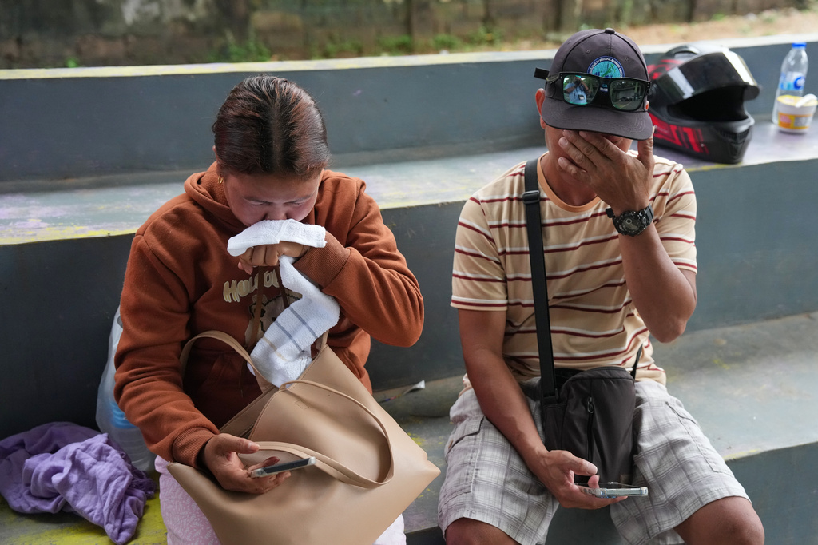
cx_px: 409
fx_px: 999
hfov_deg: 44.5
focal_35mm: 44
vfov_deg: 30.5
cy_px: 272
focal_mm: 44
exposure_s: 1/2500
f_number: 3.5
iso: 3200
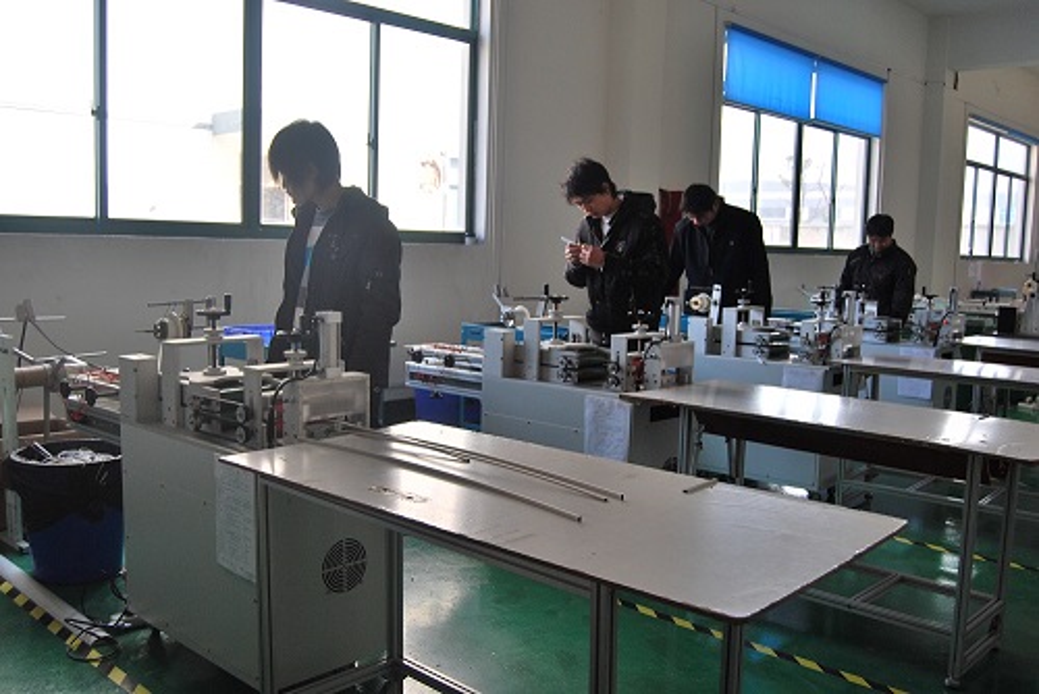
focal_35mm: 33
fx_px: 953
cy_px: 347
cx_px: 520
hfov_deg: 57.2
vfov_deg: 40.0
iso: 200
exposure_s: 1/125
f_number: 5.6
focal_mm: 22
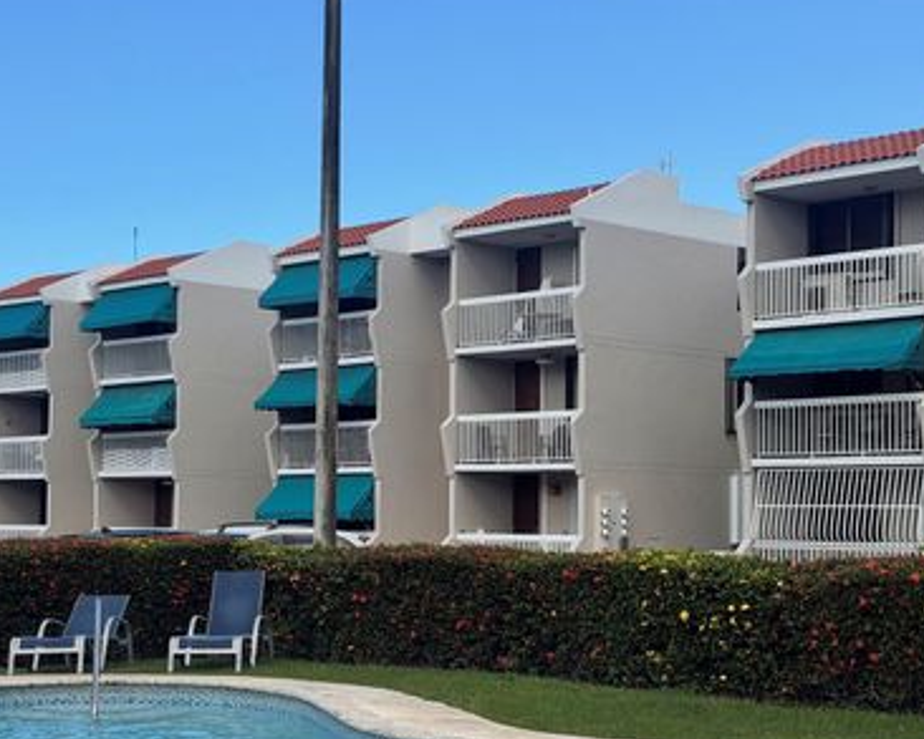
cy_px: 438
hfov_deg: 29.4
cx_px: 338
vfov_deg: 23.8
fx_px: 1751
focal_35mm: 64
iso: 64
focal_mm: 6.76
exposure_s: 1/3226
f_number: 1.78
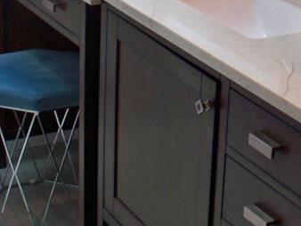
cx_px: 271
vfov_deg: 13.6
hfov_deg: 18.2
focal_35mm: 106
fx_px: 922
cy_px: -44
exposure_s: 1/80
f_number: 2.8
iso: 125
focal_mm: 7.54
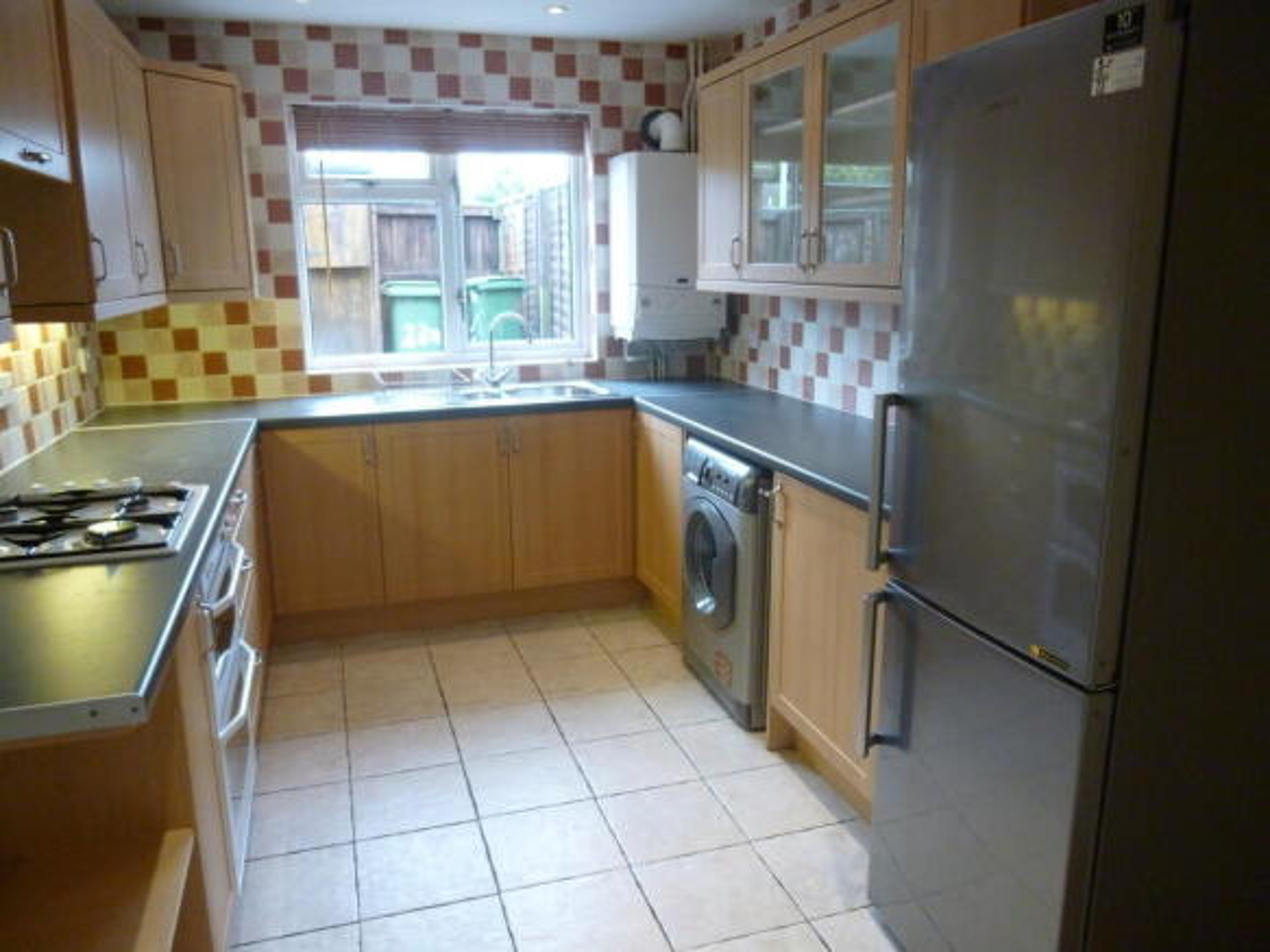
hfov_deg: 69.4
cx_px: 635
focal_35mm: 25
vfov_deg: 54.9
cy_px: 476
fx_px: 917
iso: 400
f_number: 3.1
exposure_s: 1/50
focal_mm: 4.5
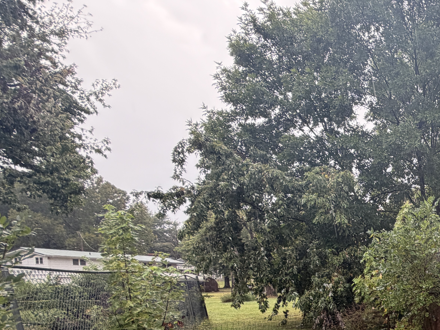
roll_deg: -2.2
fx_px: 432
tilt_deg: -4.2
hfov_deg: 38.9
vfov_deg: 37.7
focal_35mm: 34
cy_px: 323
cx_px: 531
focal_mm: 2.22
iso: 64
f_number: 2.2
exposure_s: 1/135
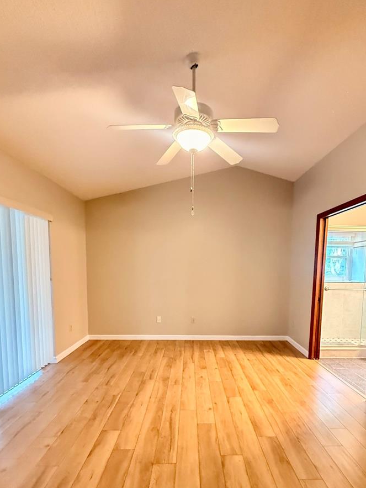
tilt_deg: -3.9
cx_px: 199
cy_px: 294
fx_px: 268
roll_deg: -0.8
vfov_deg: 83.6
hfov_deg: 68.5
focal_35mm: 19
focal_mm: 2.22
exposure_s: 1/60
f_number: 2.2
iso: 1000
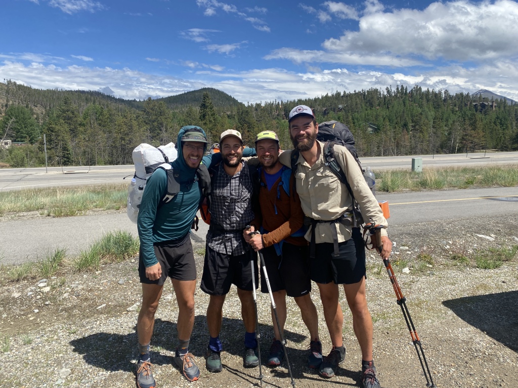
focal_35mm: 26
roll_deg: +0.4
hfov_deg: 67.3
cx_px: 259
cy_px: 194
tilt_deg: -7.3
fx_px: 389
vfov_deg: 53.1
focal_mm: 4.25
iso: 32
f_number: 1.8
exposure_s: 1/2513
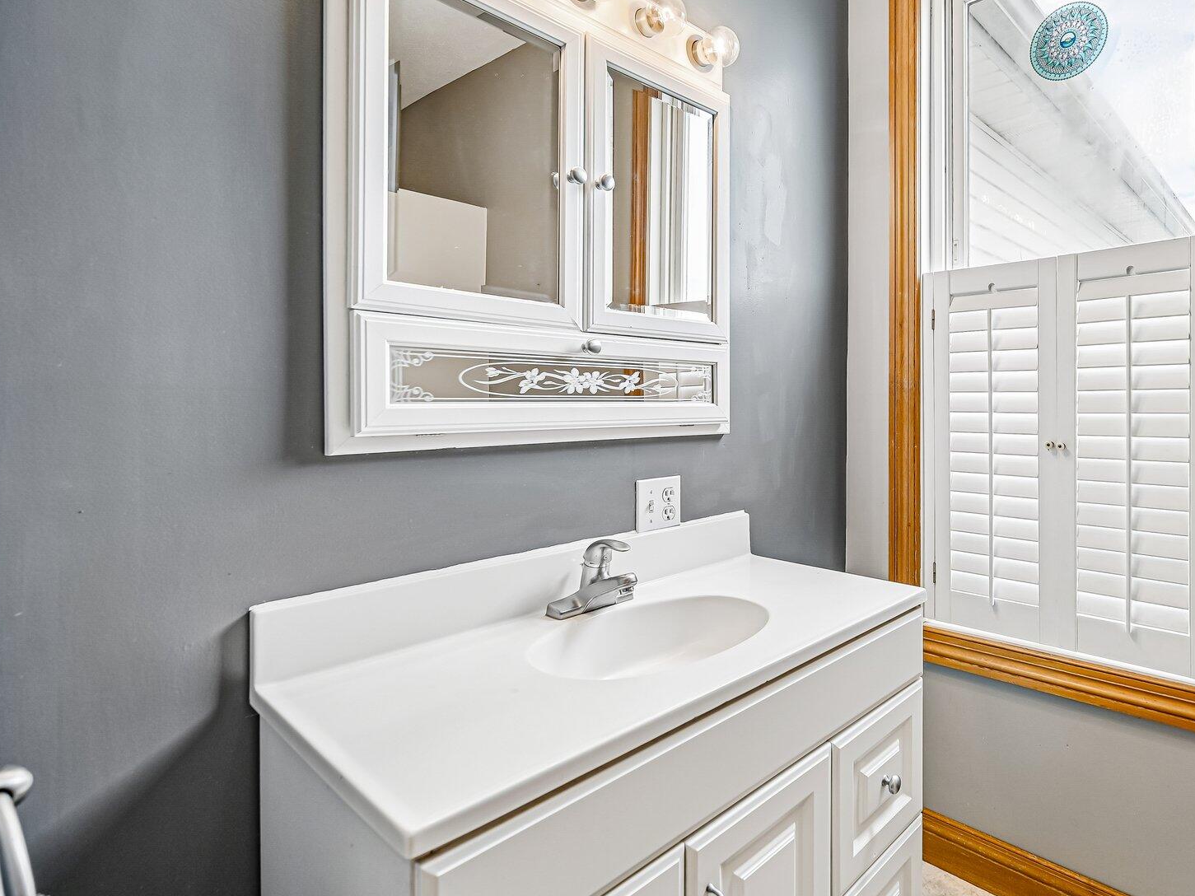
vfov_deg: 68.5
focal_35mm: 19
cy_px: 404
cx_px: 791
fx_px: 656
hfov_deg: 82.0
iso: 400
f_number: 4.8
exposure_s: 1/90
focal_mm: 14
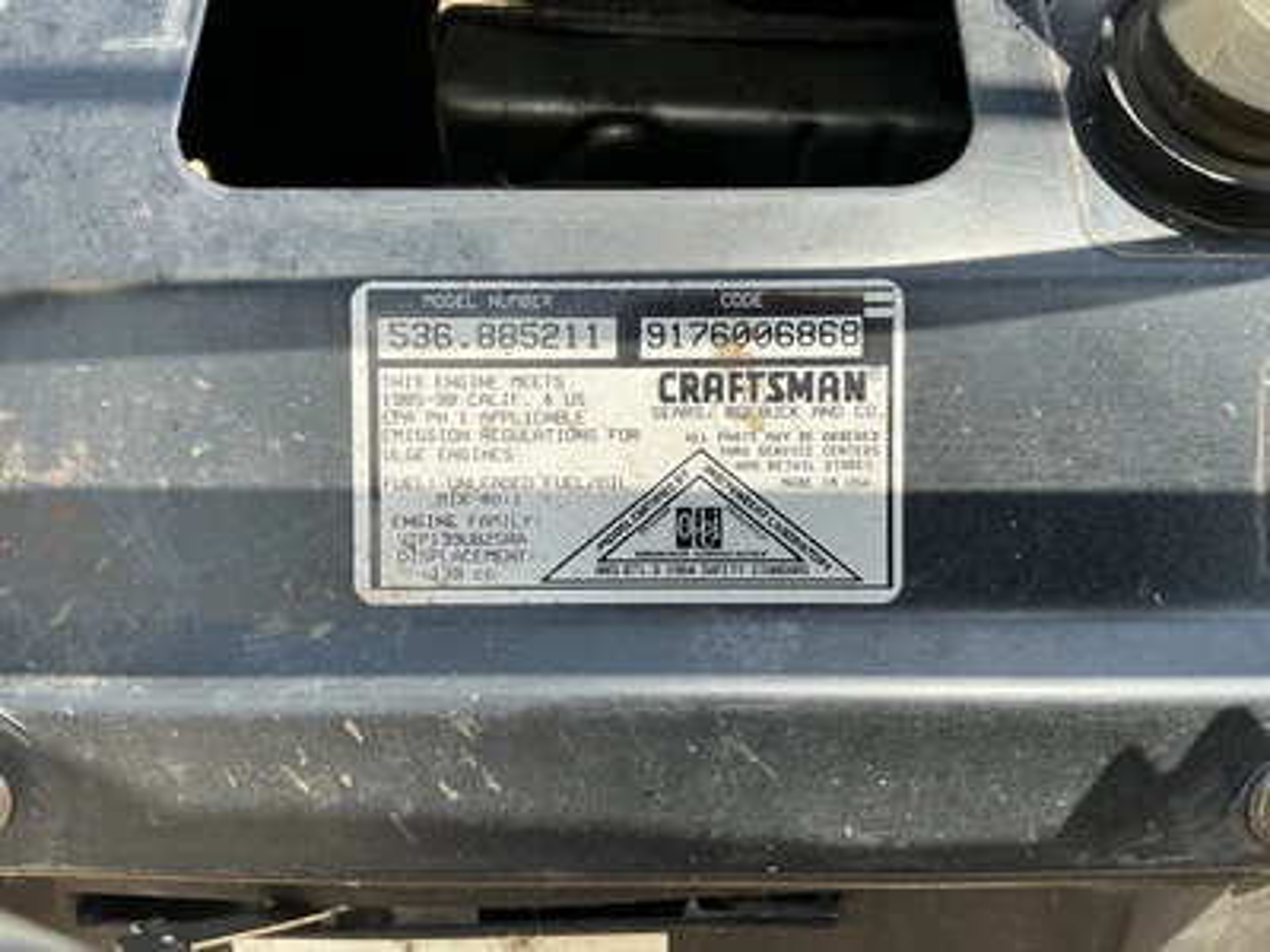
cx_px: 635
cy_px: 476
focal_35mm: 28
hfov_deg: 63.4
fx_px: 1027
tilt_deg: -26.8
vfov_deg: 49.7
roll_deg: -1.5
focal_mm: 3
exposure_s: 1/912
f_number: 1.8
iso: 25
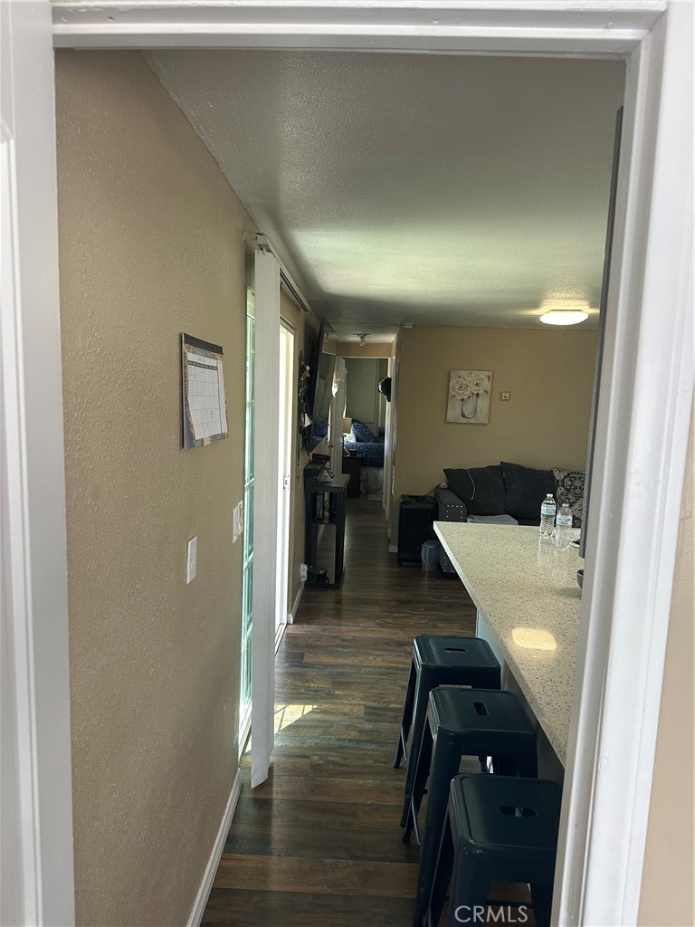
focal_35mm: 24
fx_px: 642
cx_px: 348
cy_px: 464
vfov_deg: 71.6
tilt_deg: -7.2
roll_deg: -2.9
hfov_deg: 56.8
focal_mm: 6.86
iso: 160
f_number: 1.78
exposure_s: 1/120
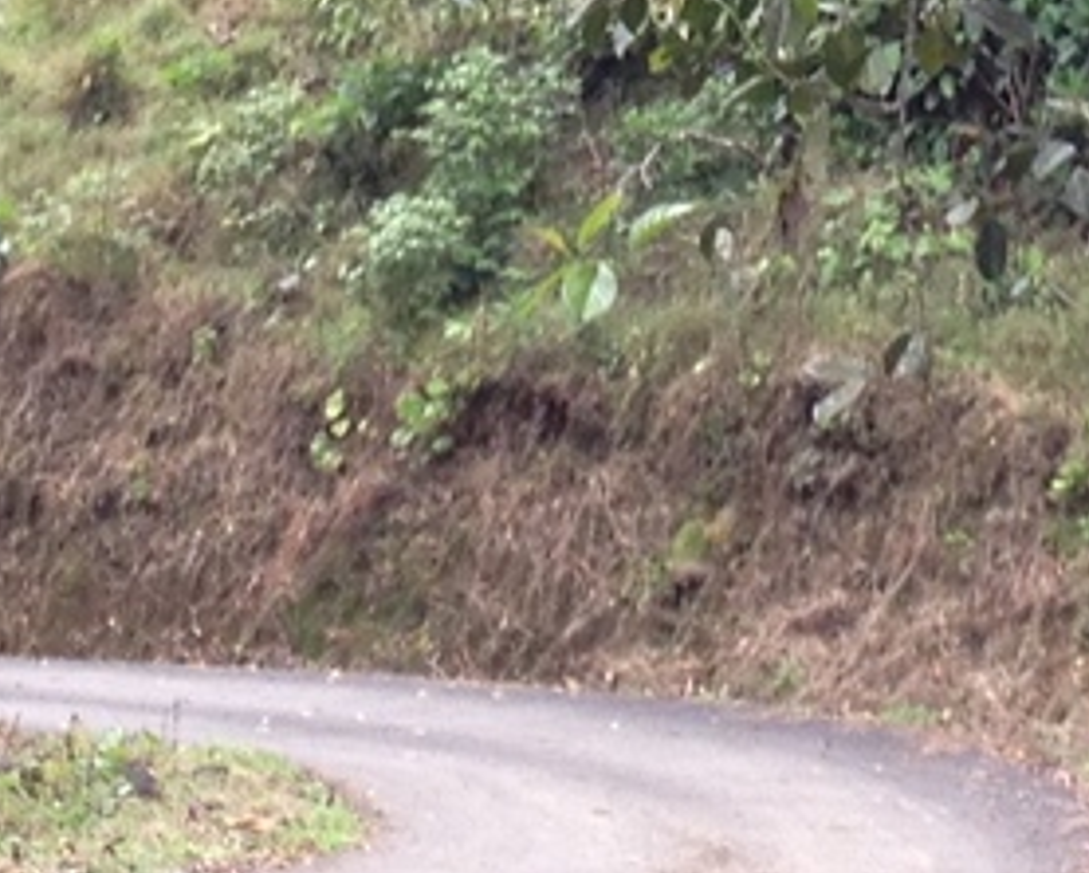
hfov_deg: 9.7
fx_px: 6354
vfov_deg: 7.7
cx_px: 1006
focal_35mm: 197
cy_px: -433
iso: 50
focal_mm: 4.28
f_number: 2.4
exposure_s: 1/210
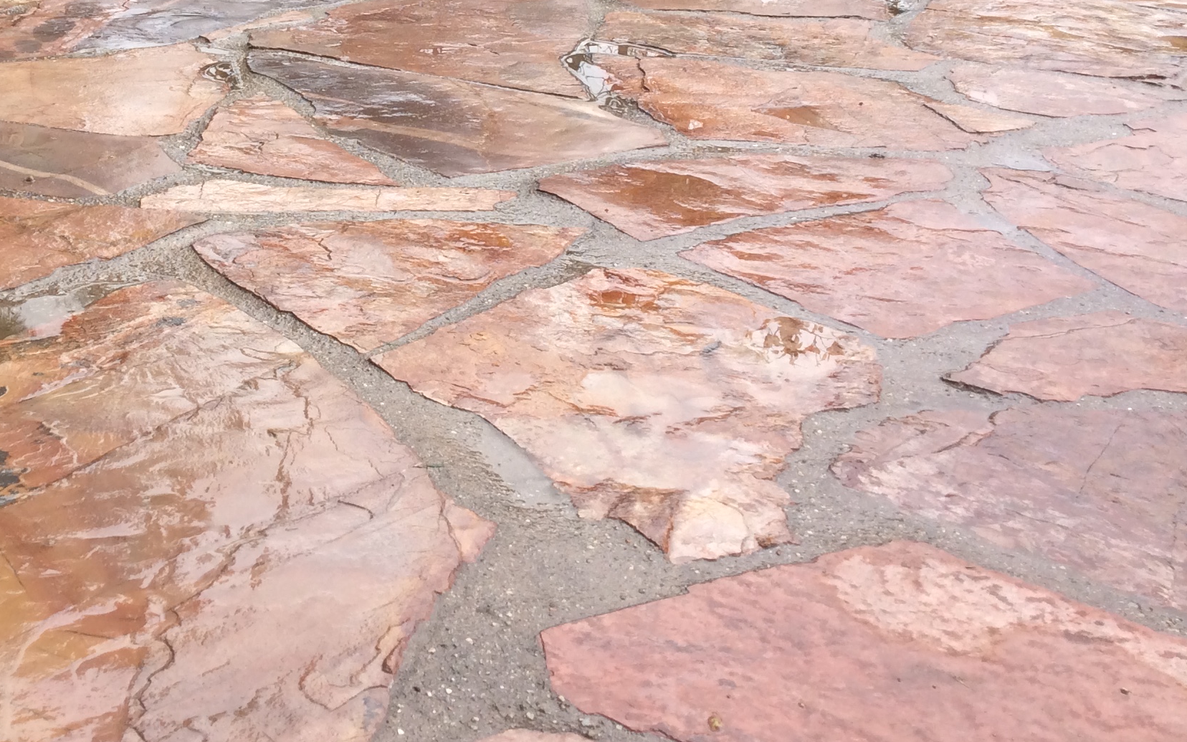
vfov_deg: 23.8
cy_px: 78
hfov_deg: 37.6
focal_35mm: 53
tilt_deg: -13.8
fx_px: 1715
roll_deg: -2.1
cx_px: 360
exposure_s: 1/397
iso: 32
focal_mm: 3.3
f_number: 2.4
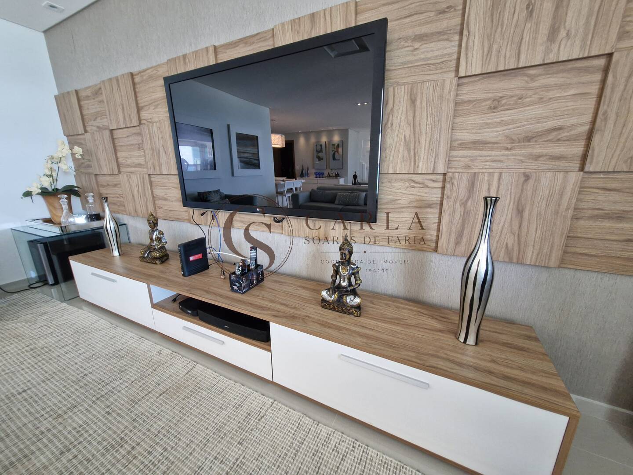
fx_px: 238
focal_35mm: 13
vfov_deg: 89.9
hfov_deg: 106.2
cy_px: 238
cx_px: 316
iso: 320
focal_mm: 1.74
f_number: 2.2
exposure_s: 1/40
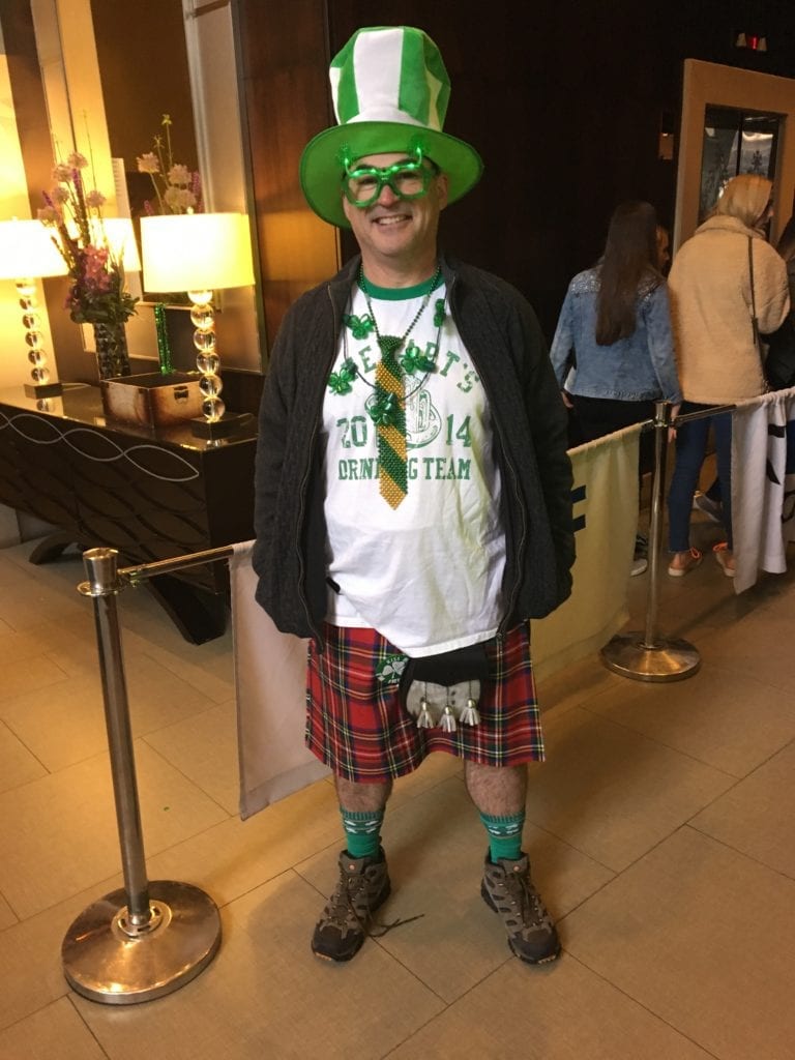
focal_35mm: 29
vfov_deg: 61.7
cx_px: 398
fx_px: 888
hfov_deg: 48.2
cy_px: 530
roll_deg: +3.4
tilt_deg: -18.4
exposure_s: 1/30
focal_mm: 4.15
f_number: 2.2
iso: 160
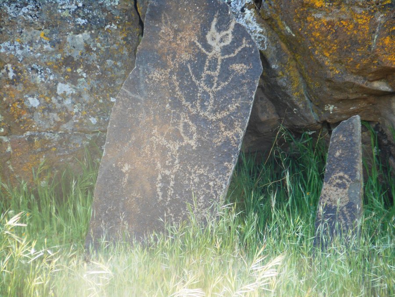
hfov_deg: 7.9
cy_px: 148
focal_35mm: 250
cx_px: 198
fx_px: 2853
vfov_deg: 5.9
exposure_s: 1/30
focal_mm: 45
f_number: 5.8
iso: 80
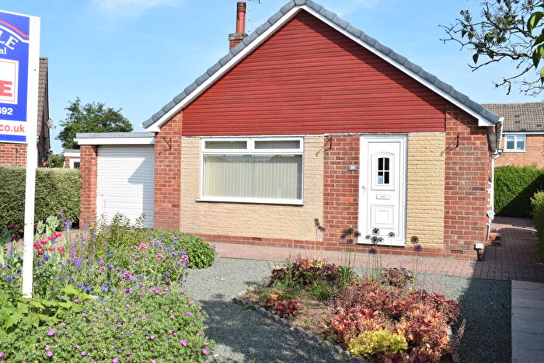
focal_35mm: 36
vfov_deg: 36.9
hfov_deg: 53.1
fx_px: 544
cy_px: 182
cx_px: 272
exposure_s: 1/250
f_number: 22
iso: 800
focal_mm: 24
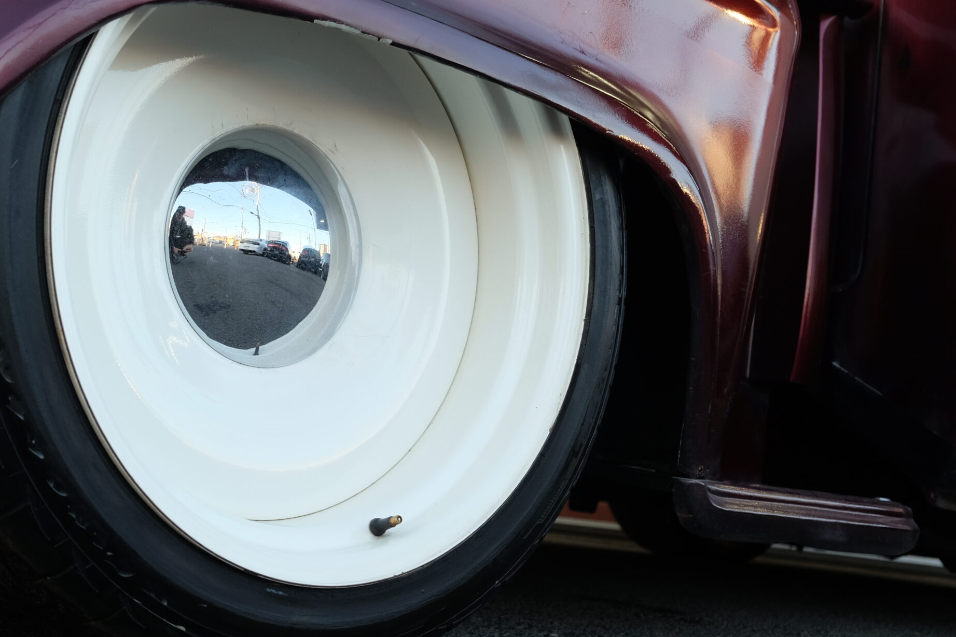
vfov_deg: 27.0
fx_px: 1328
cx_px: 298
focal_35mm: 50
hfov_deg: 39.0
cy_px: 303
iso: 400
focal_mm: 24.3
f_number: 4
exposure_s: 1/140
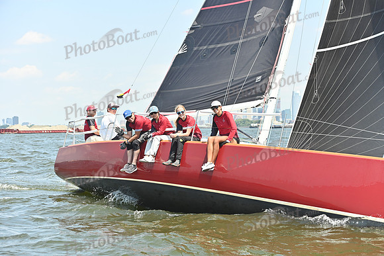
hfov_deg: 28.8
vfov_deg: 19.5
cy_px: 128
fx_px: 747
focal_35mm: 70
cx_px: 192
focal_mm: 70
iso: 320
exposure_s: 1/1250
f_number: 5
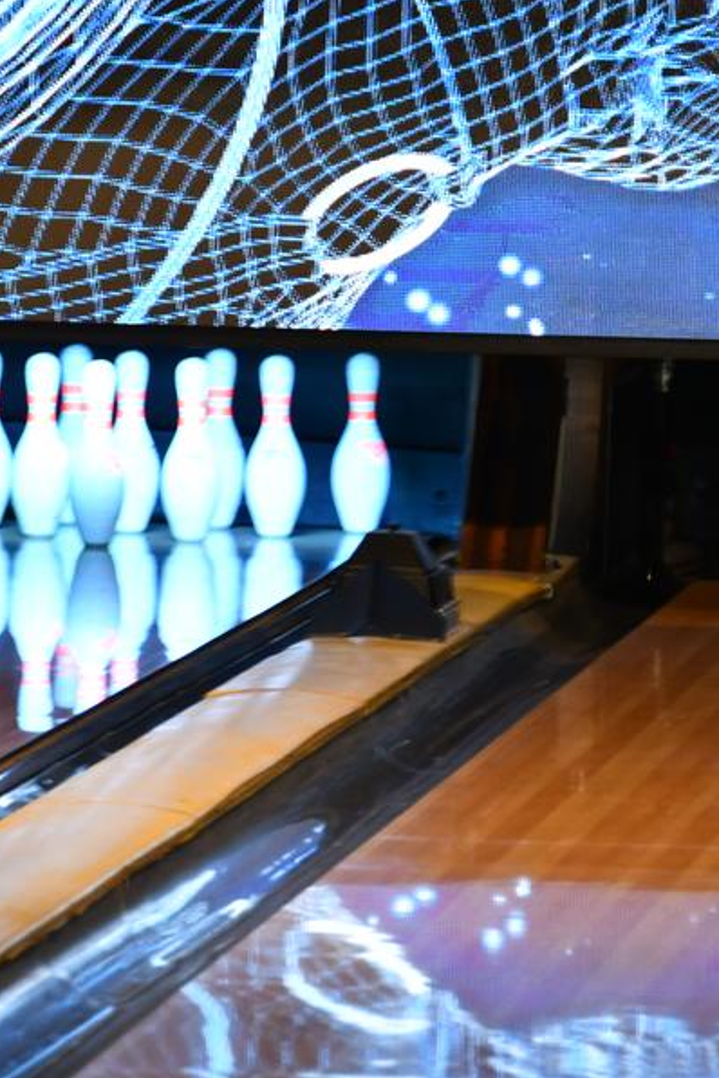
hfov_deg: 3.4
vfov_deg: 5.1
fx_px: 12192
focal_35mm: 407
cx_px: 188
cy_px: 538
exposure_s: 1/60
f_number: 5.6
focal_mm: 135
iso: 900
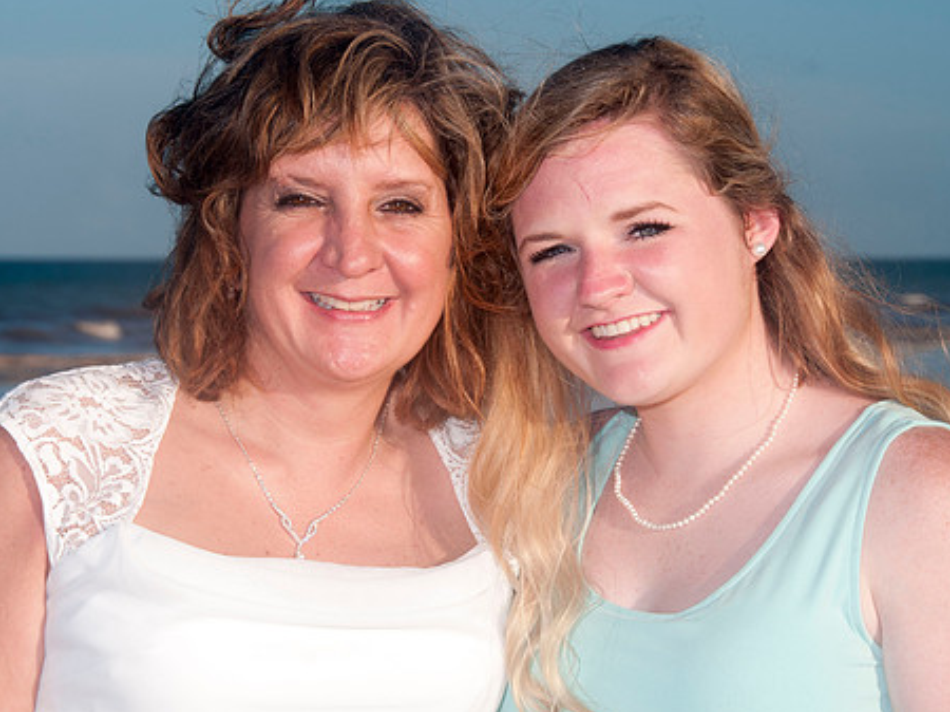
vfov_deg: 10.4
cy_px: 339
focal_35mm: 143
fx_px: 3922
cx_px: 473
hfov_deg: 13.8
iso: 100
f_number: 11
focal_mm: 75
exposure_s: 1/250
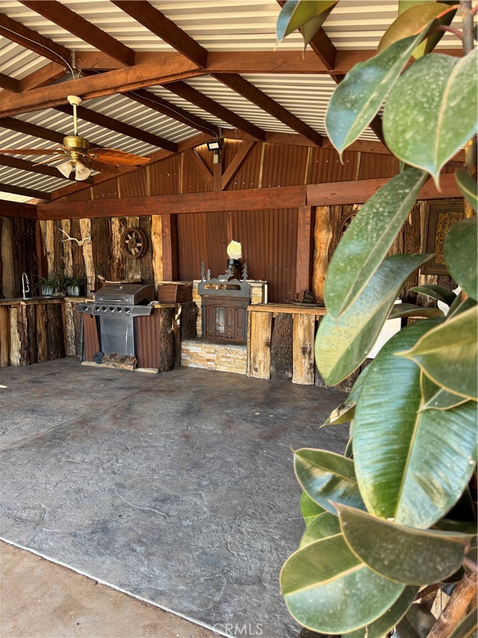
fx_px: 442
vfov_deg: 71.6
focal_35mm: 24
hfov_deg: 56.8
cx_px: 239
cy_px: 319
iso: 125
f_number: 1.78
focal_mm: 6.76
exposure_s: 1/121
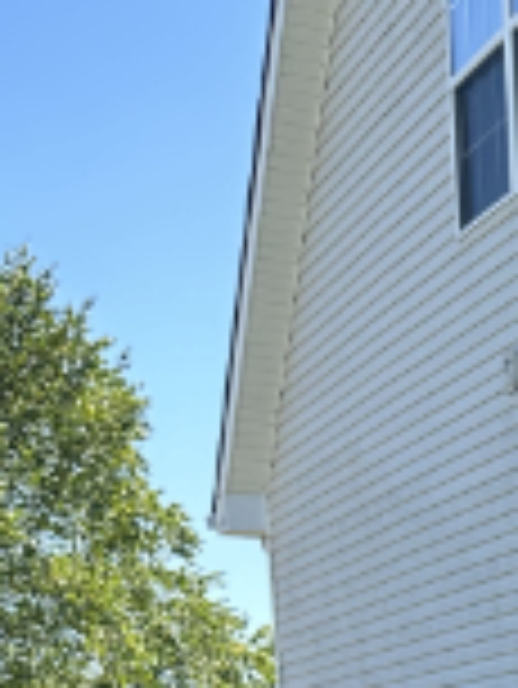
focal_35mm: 99
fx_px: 1973
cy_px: 1264
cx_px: 820
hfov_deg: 13.9
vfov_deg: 16.4
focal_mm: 6.9
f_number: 1.8
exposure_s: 1/918
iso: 80
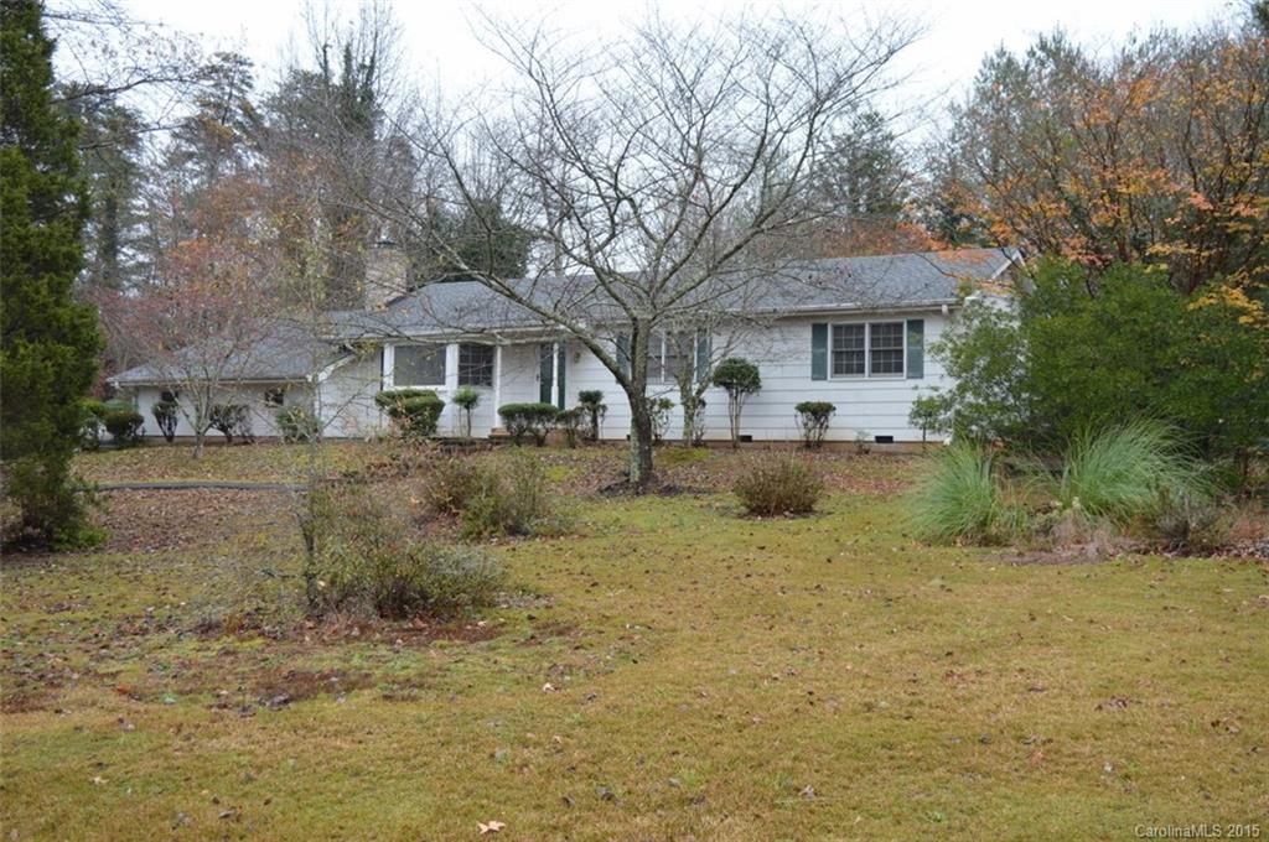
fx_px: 1373
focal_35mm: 39
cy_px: 421
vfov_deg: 34.1
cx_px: 634
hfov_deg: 49.6
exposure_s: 1/125
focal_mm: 26
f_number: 5.6
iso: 160
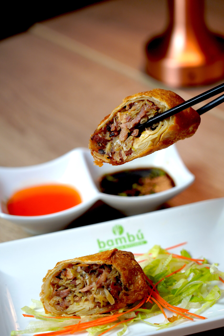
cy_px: 168
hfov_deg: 13.0
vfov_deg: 19.5
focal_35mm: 105
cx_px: 112
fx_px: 980
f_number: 4
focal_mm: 105
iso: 800
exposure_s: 1/160
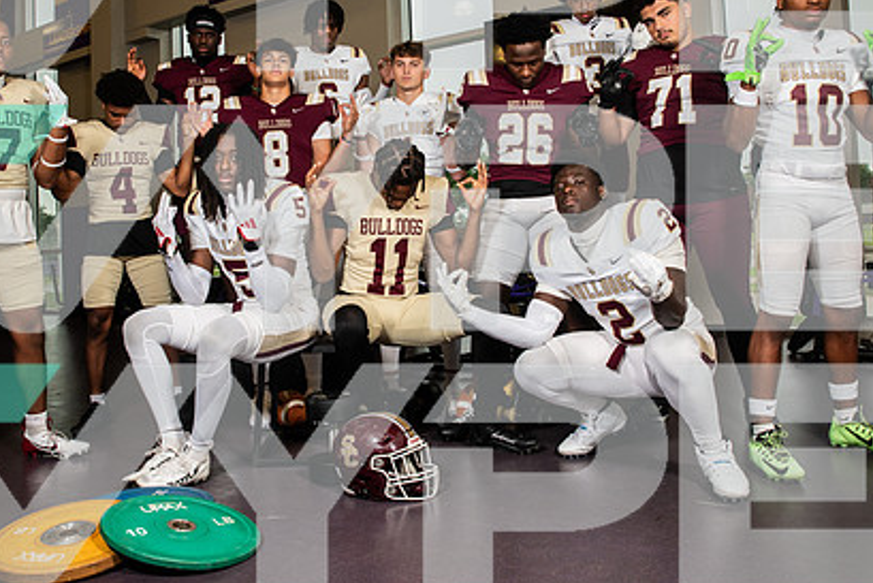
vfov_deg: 38.7
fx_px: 825
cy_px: 219
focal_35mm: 34
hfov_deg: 55.7
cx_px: 388
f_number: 5.6
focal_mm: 24
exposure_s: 1/250
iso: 500
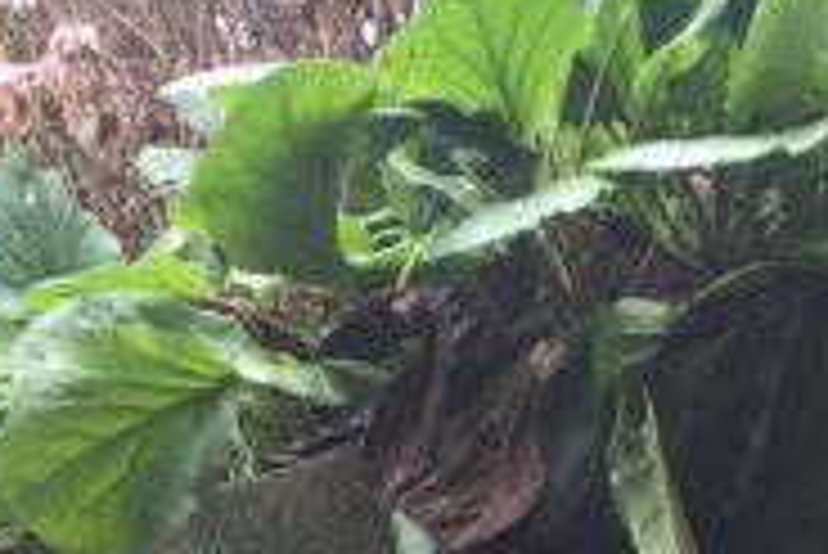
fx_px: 3867
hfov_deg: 12.2
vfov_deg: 7.9
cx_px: 225
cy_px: 986
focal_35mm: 168
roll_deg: -0.1
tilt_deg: +10.2
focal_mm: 4.15
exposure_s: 1/50
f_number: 2.2
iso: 40
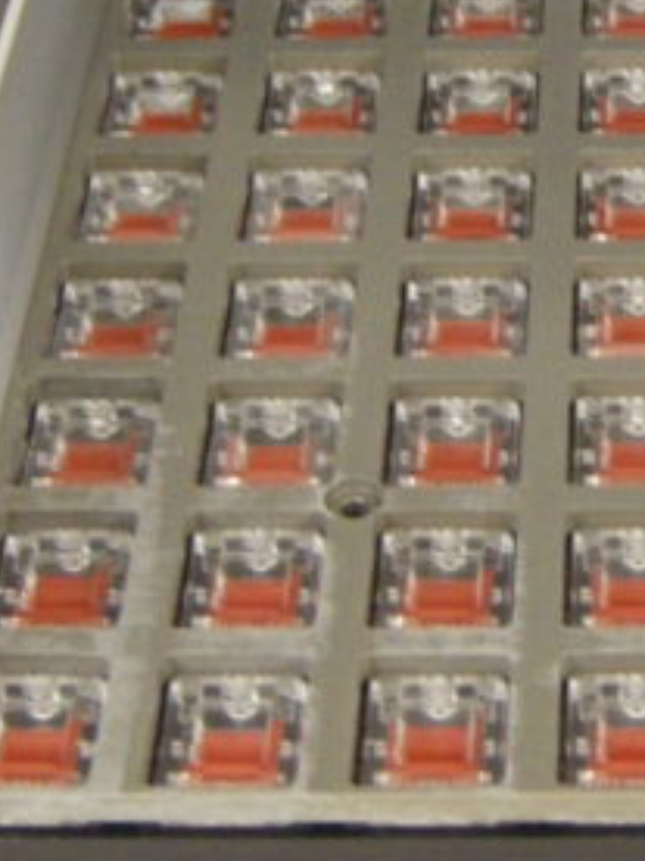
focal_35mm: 130
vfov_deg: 15.1
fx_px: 3230
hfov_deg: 11.1
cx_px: 826
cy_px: 197
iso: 426
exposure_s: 1/8
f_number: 2.7
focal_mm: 7.5
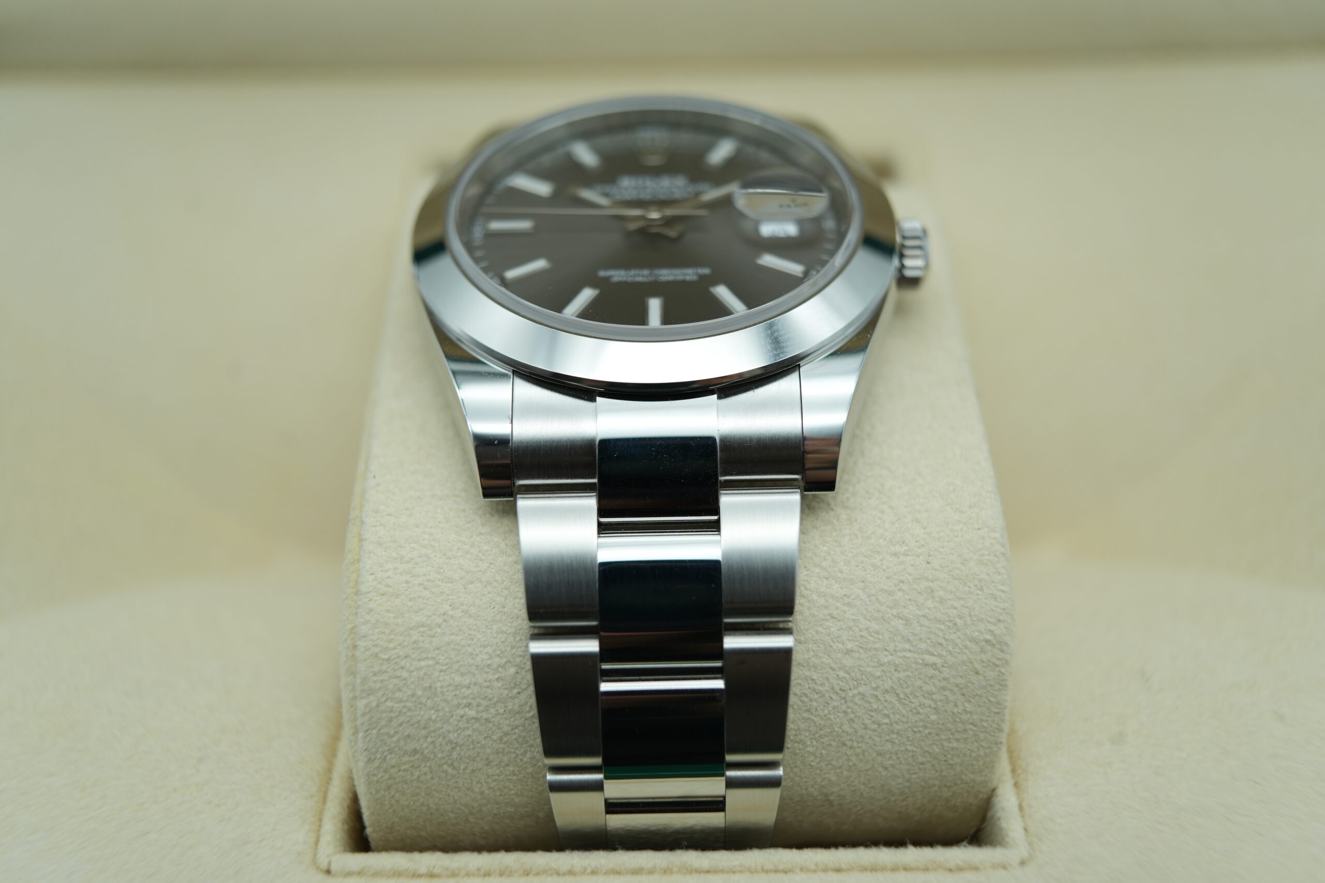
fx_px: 1288
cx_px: 662
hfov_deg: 54.4
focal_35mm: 35
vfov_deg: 37.9
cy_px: 442
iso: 400
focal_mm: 35
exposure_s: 1/250
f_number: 5
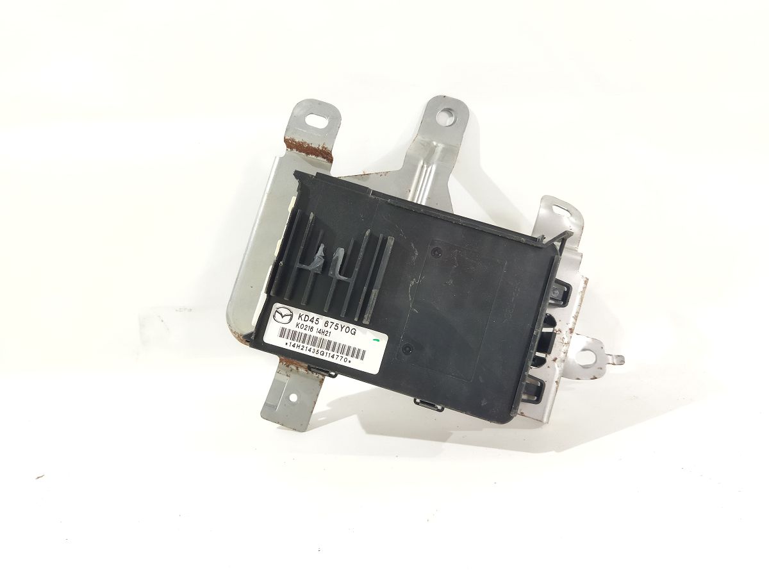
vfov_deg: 51.4
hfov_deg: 65.3
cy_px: 288
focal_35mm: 27
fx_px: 600
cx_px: 384
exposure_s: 1/50
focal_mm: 4.71
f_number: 1.79
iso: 366
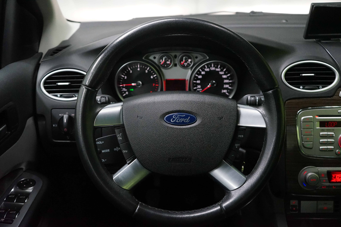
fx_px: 341
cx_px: 170
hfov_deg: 53.1
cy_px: 114
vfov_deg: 36.9
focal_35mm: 36
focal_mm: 36
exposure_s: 1/80
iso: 6400
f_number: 4
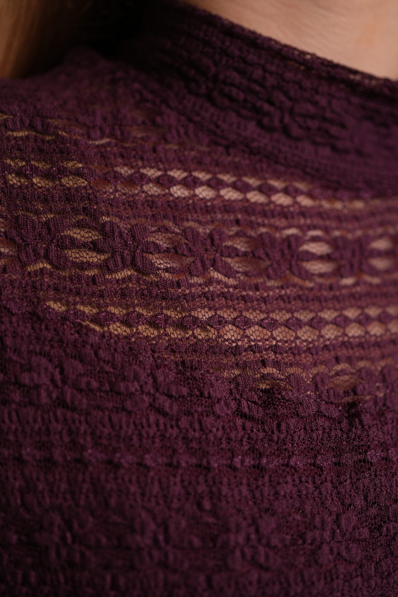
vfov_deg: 37.5
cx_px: 193
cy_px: 309
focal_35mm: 53
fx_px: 879
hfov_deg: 25.5
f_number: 2.8
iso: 320
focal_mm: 50
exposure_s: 1/125
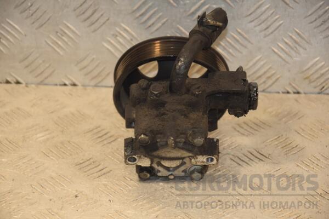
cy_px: 110
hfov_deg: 14.9
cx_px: 164
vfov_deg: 9.9
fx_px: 1261
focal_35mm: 138
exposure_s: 1/160
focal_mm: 92
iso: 800
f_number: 5.6
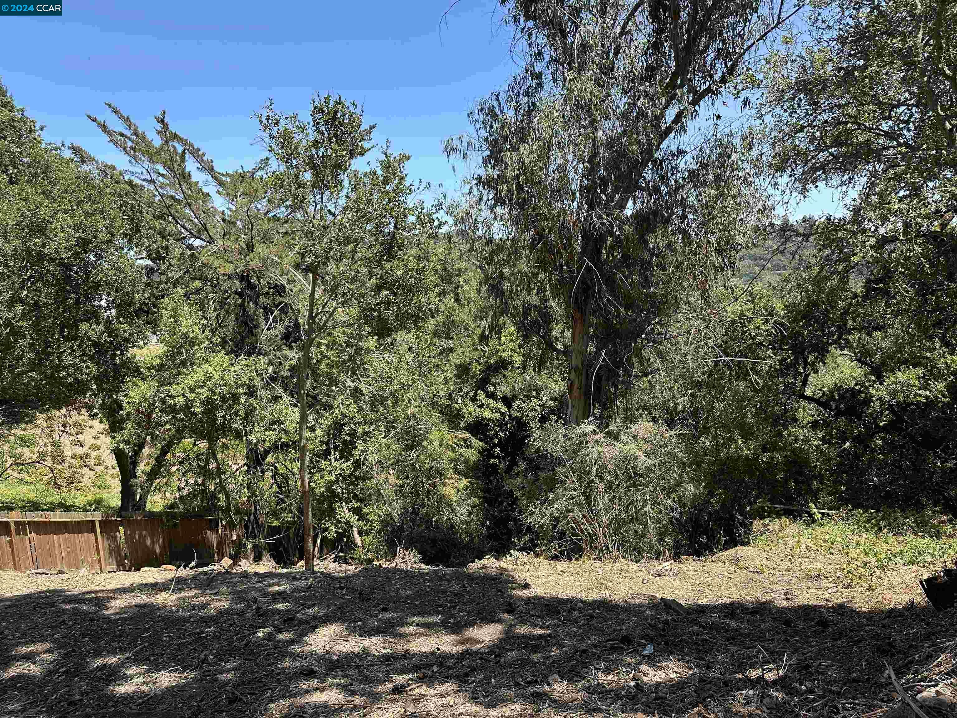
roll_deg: +2.5
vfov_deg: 56.8
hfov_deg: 71.6
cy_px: 359
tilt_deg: -5.8
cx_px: 478
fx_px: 664
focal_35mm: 24
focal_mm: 6.86
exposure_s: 1/1393
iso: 80
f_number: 1.78
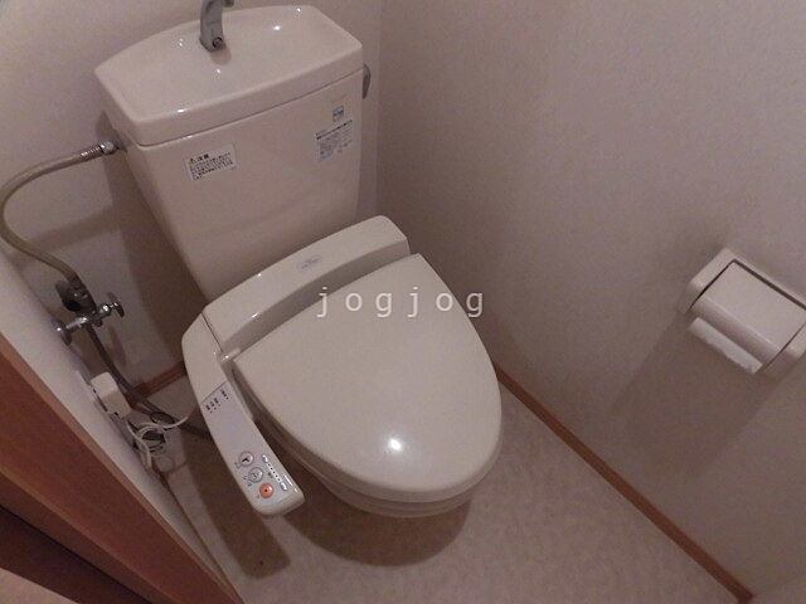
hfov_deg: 71.6
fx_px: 559
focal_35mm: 24
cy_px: 302
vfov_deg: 56.8
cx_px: 403
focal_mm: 4.3
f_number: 3.1
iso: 320
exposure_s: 1/30
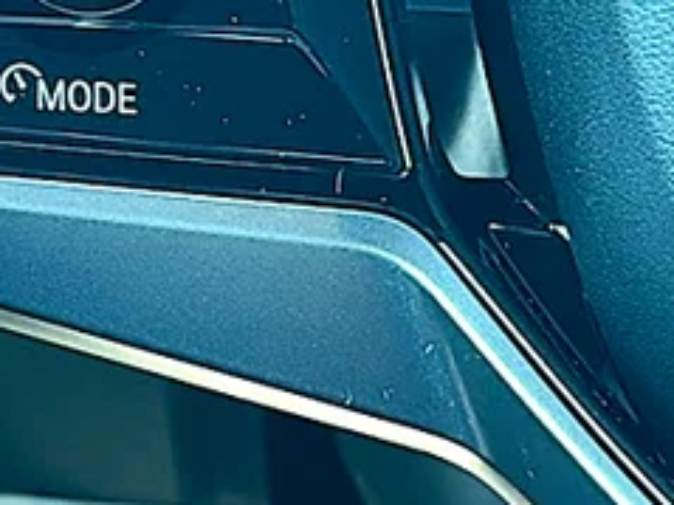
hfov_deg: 14.5
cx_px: 51
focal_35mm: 135
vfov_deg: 10.8
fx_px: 2627
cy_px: -128
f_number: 1.78
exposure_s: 1/79
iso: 64
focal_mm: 6.86
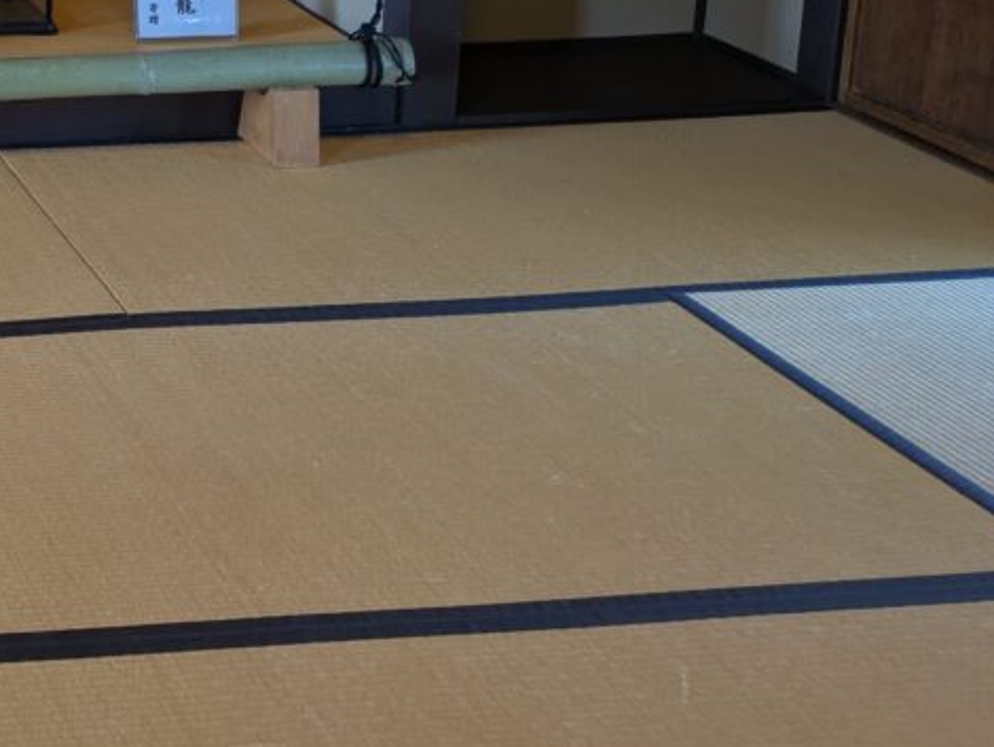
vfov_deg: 21.0
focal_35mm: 67
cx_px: -334
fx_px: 1925
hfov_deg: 24.8
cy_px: -55
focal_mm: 5.43
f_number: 1.89
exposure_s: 1/100
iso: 117
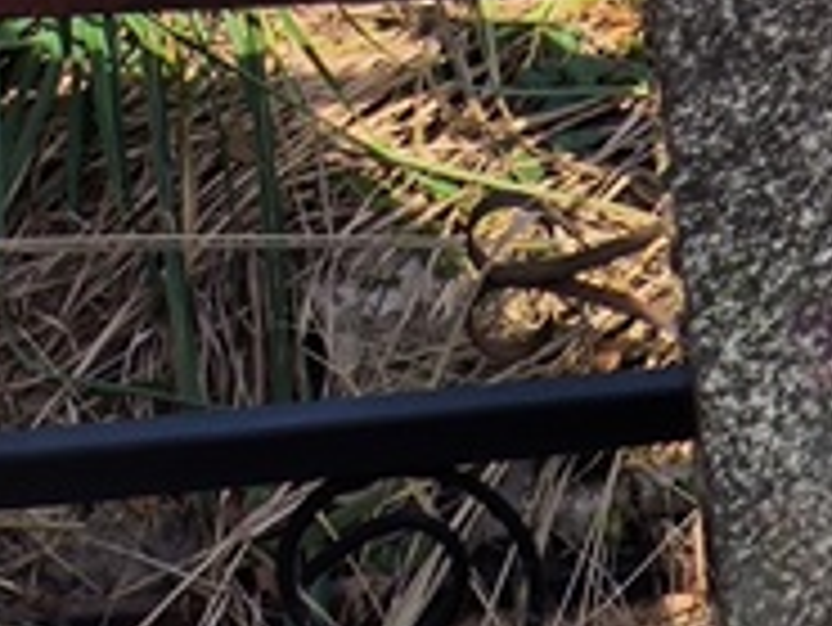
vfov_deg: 6.8
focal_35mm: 216
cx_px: 1378
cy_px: 1000
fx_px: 5195
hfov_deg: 8.9
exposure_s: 1/927
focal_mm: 4.71
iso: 50
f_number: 1.7
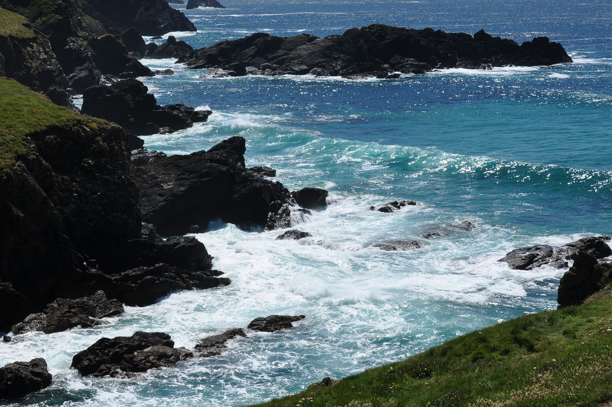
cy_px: 192
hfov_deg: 28.4
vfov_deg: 19.2
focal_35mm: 71
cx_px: 217
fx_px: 1202
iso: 200
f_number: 11
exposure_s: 1/500
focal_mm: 31
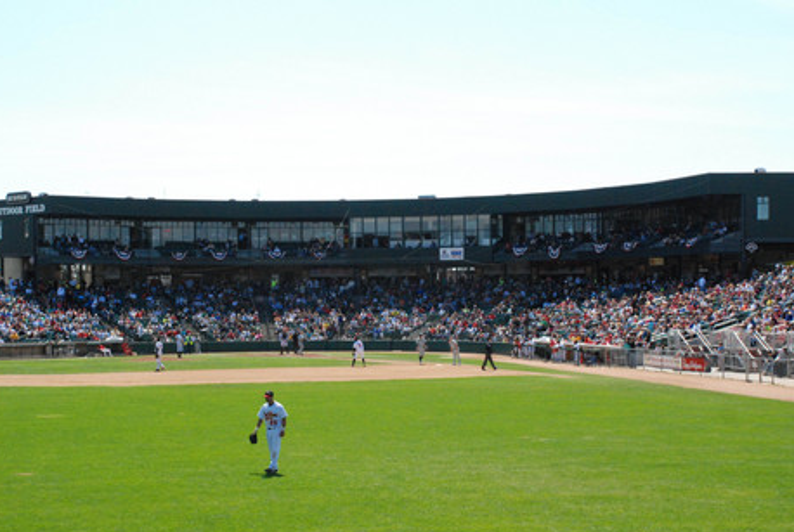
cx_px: 381
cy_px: 263
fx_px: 1591
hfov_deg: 28.0
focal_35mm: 72
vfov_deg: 19.0
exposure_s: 1/4000
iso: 1600
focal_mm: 44
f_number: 7.1
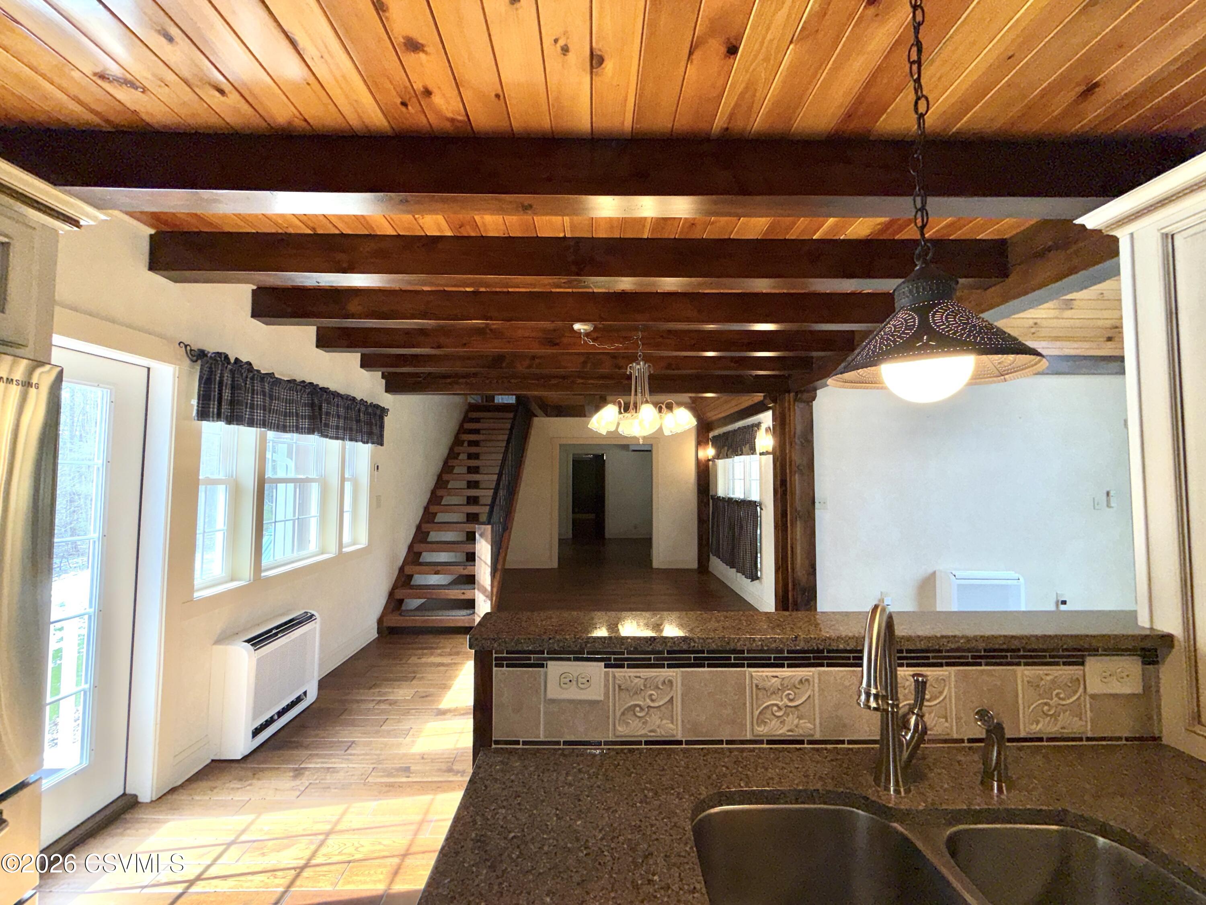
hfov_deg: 102.1
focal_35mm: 14
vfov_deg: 85.7
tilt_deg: +2.6
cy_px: 452
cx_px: 603
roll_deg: -1.4
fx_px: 488
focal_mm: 2.22
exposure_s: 1/120
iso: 25
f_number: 2.2
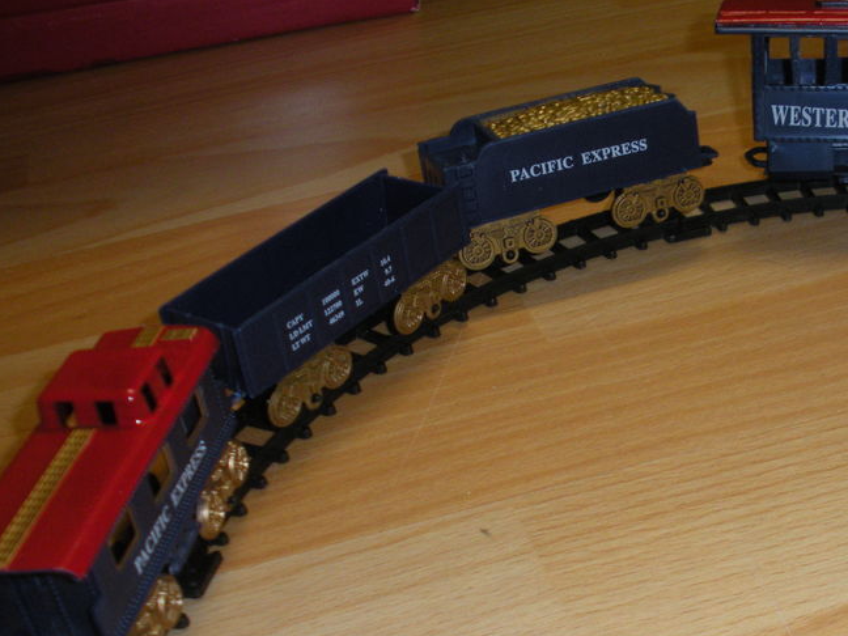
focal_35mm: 54
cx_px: 623
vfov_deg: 27.0
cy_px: 385
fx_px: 1323
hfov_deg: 34.9
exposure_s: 1/30
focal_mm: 6.3
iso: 200
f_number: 3.5
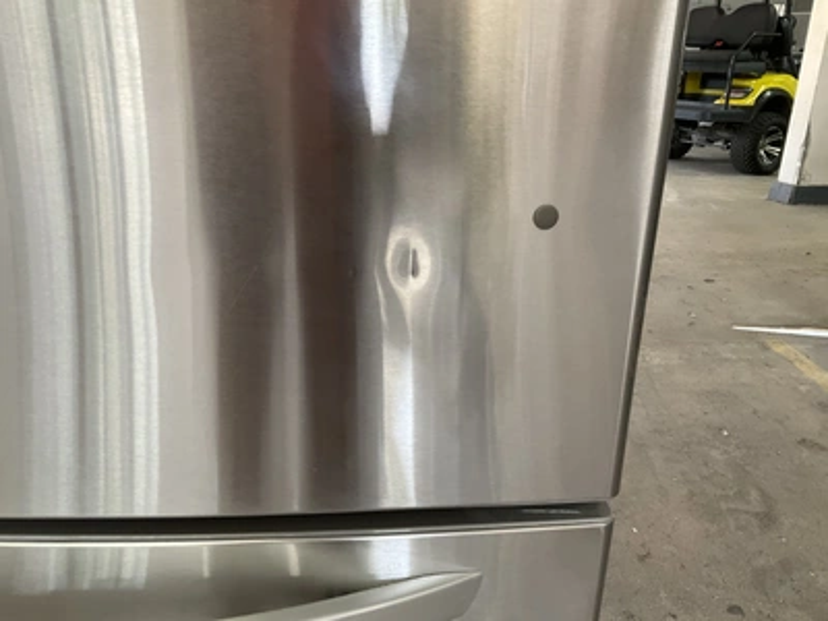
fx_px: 694
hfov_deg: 61.7
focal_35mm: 29
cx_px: 414
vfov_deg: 48.2
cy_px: 310
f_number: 1.8
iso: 80
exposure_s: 1/60
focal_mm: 3
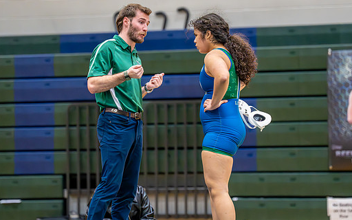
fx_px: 2139
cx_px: 188
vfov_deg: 5.9
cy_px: 110
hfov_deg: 9.4
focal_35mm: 223
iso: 6400
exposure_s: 1/1000
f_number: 2.8
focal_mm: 156
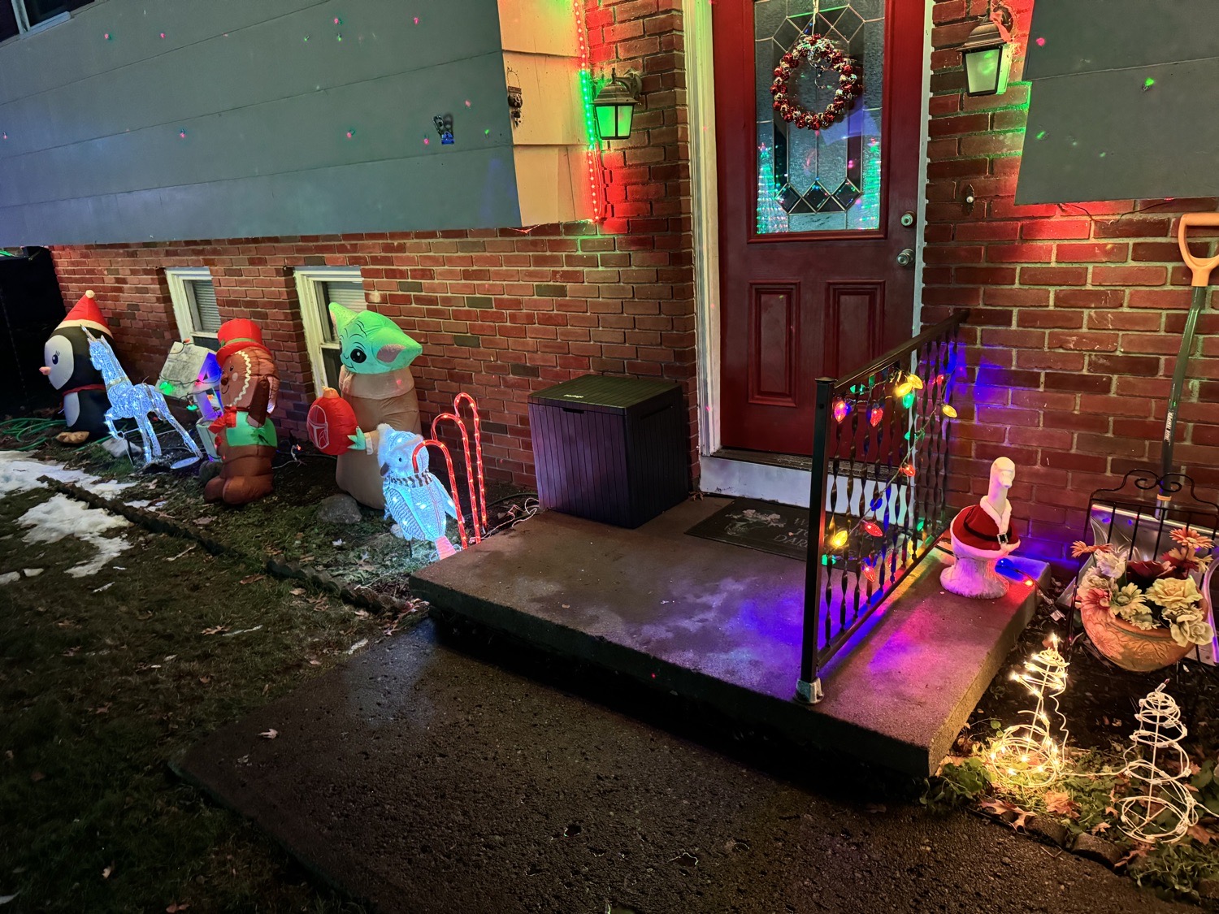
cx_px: 610
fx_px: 845
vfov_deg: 56.8
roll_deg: +4.6
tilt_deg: -18.7
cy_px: 457
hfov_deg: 71.6
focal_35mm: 24
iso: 800
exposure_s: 1/30
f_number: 1.78
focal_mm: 6.76
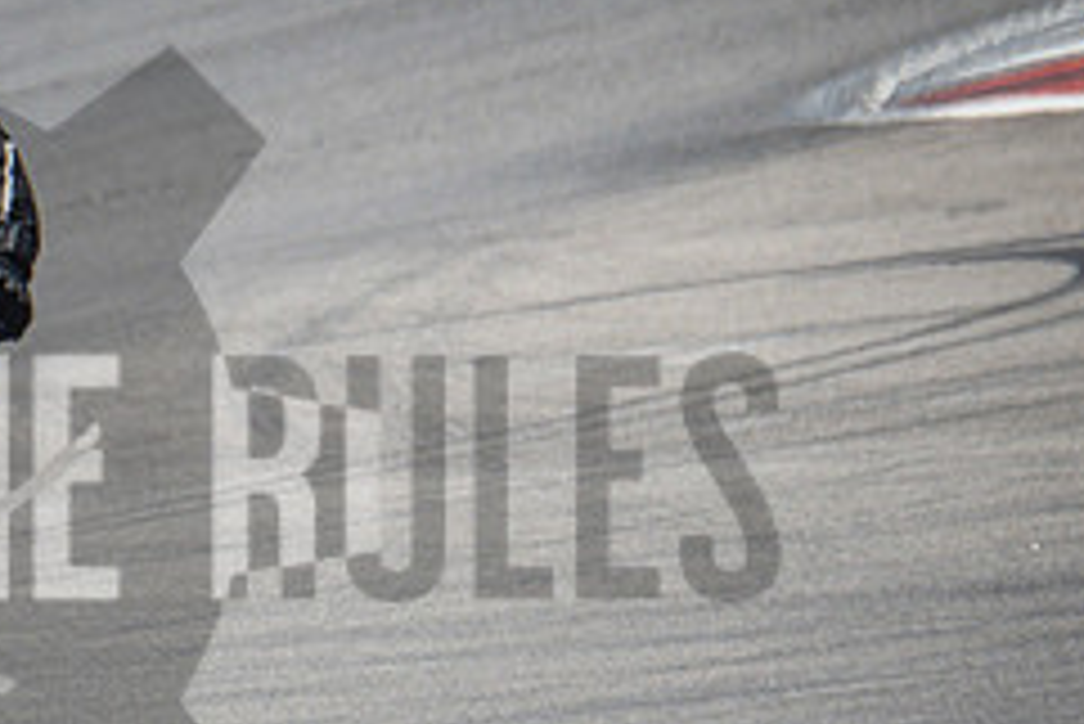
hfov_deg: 1.4
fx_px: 43475
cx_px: -171
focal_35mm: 1443
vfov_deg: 1.0
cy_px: 483
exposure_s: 1/2000
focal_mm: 400
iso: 640
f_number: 5.6
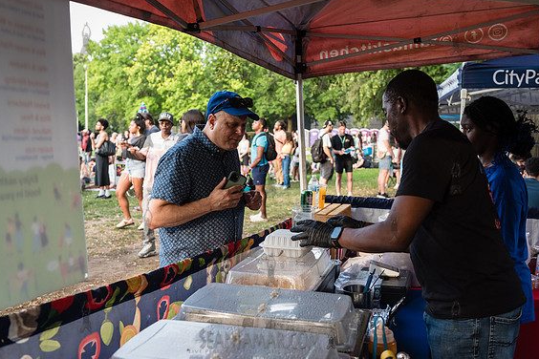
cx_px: 262
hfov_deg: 50.7
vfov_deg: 35.1
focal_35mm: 38
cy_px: 177
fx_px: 569
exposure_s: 1/640
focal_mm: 35
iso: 1000
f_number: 3.2
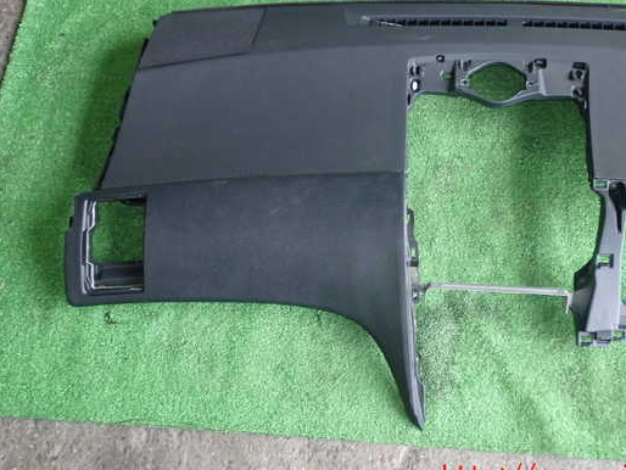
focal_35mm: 42
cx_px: 352
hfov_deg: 44.7
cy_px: 218
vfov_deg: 34.4
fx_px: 760
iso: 400
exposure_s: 1/40
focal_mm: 6.37
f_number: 2.5
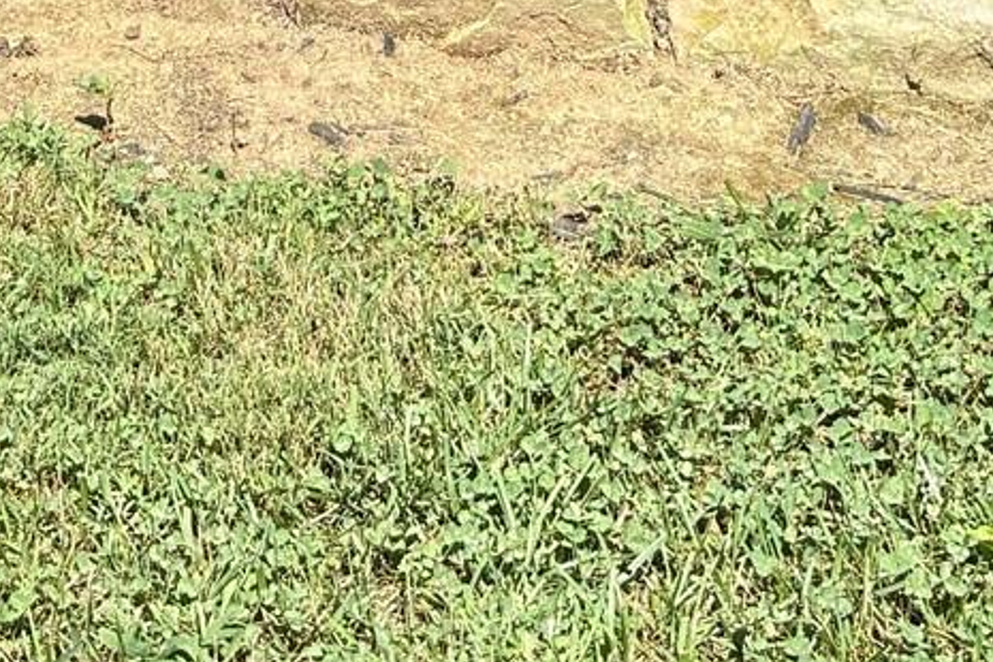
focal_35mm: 119
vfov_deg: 10.5
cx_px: 314
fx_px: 3282
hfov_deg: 17.2
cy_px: -720
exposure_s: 1/1901
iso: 50
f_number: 1.6
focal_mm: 5.96
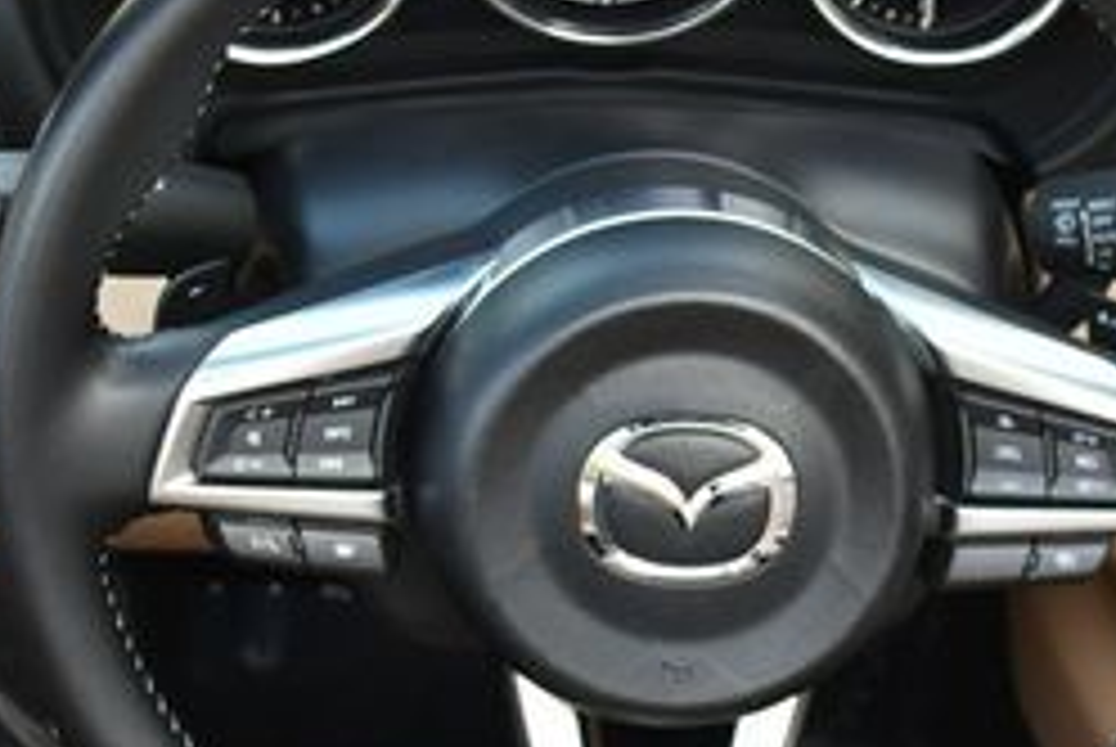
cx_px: 1094
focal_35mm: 124
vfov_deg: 11.1
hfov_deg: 16.2
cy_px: 468
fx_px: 3848
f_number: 4
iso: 500
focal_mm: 24
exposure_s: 1/250
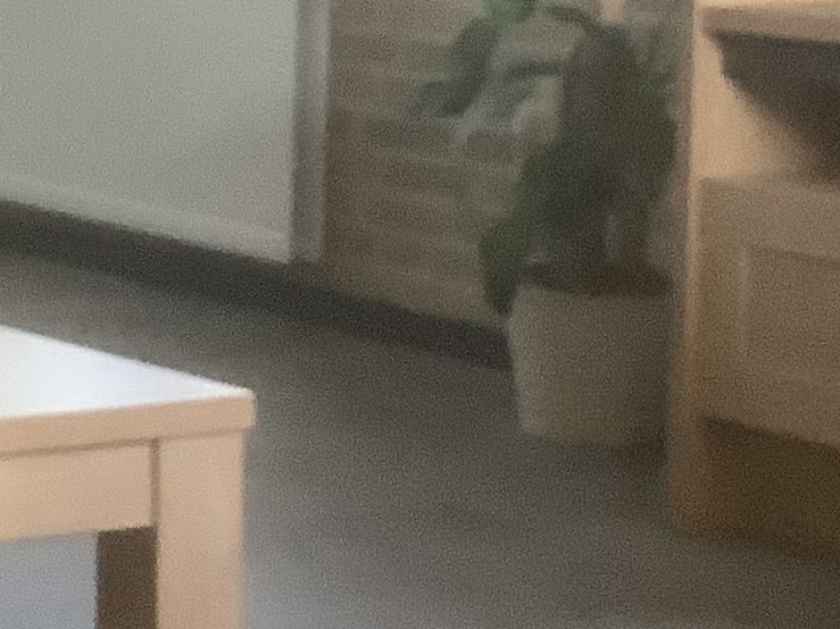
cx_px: -601
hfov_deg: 13.2
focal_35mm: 137
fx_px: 3324
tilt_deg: -7.9
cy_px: 110
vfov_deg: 10.8
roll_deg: +0.3
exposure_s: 1/60
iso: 200
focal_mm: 3.3
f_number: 2.4
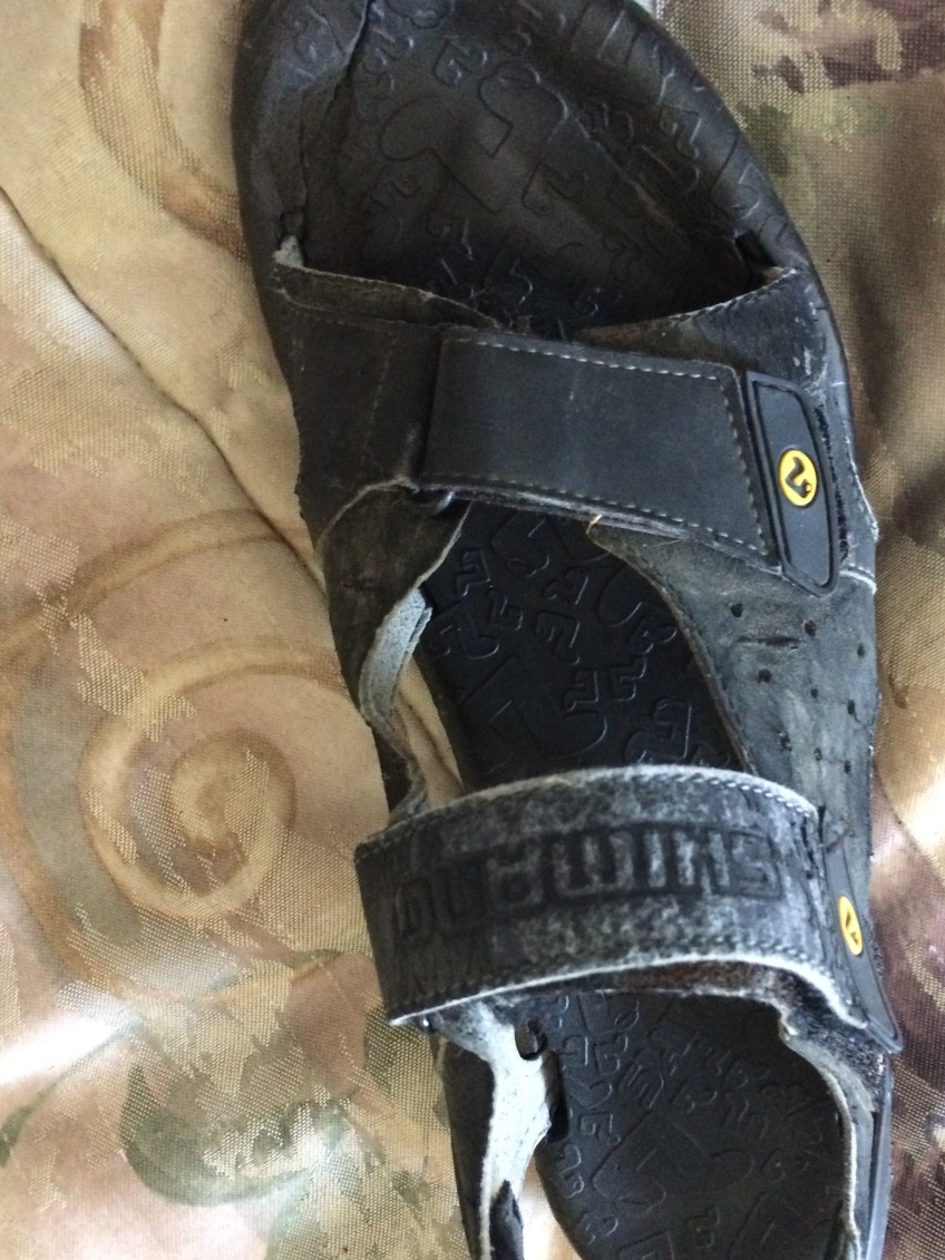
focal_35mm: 35
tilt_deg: -73.0
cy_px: 694
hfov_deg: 40.5
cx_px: 561
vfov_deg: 52.5
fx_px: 1274
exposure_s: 1/15
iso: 320
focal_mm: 4.15
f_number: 2.2
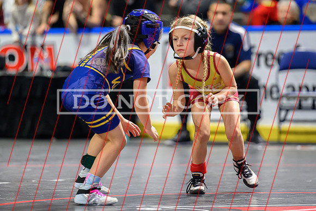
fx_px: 1937
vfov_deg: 6.2
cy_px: 98
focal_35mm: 221
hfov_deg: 9.3
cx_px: 182
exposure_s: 1/800
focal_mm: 180
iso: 5600
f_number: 2.8
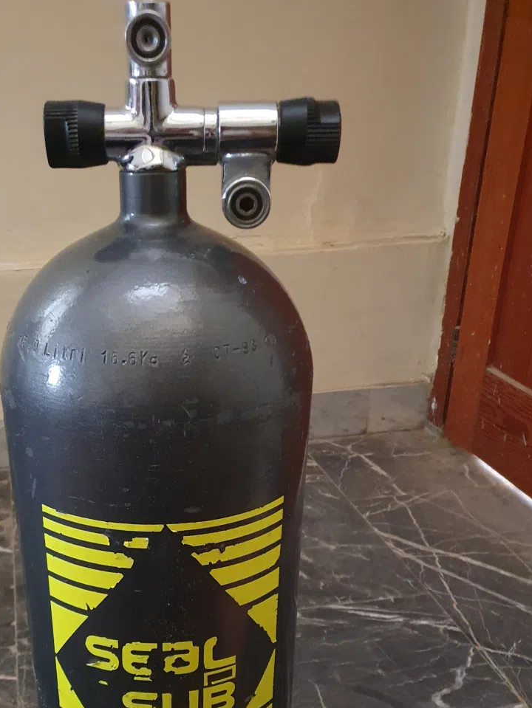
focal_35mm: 37
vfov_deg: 48.9
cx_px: 184
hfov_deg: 38.3
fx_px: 758
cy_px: 497
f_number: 1.5
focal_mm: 4.32
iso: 640
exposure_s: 1/30
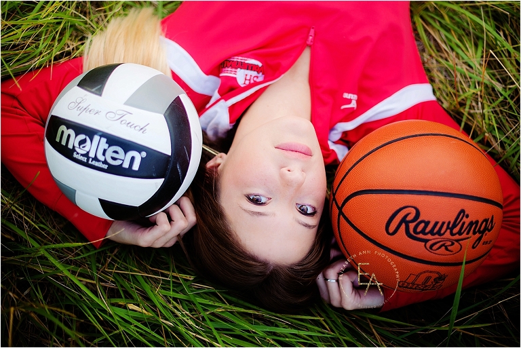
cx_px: 260
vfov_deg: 27.0
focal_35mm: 50
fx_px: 724
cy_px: 174
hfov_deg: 39.6
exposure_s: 1/200
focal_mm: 50
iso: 200
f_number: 1.8
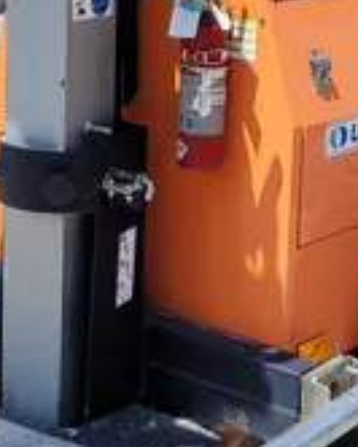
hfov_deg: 13.8
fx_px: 1482
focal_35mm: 112
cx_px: 145
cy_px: 74
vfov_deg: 17.0
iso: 40
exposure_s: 1/2289
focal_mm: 5.4
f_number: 1.8
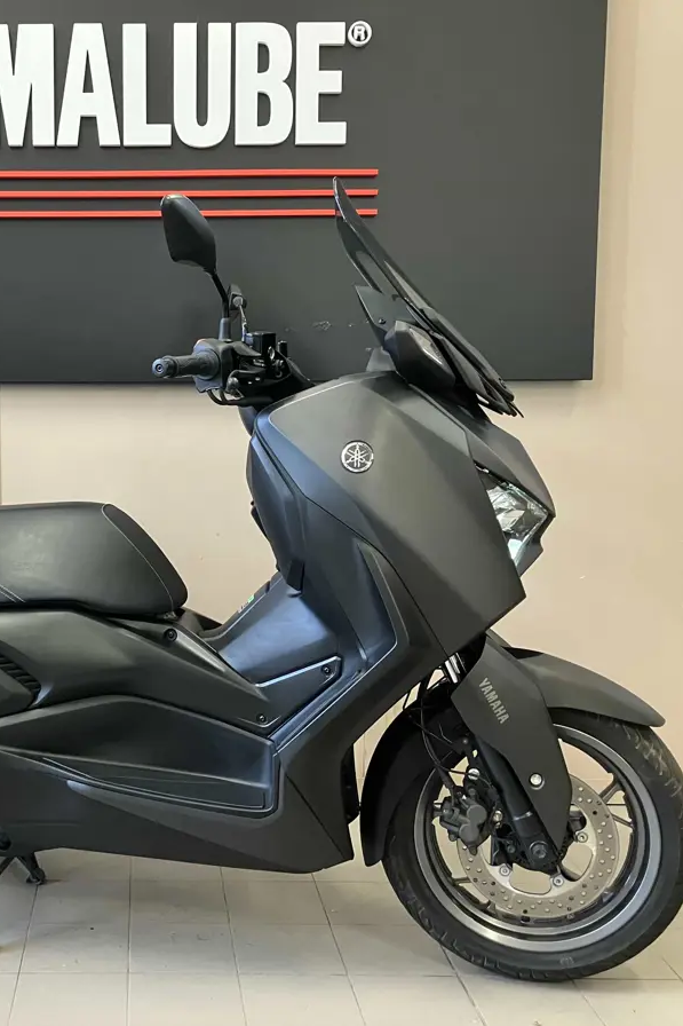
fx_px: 1110
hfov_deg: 33.1
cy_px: 513
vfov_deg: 49.6
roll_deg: +0.3
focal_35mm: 39
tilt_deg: -5.2
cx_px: 122
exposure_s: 1/60
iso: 200
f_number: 1.8
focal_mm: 3.99
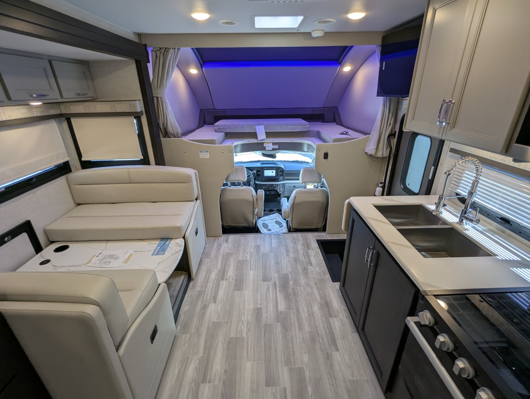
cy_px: 200
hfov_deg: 94.4
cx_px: 265
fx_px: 245
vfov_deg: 78.2
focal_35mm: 16
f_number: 2.2
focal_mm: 2.35
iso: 53
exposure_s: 1/106
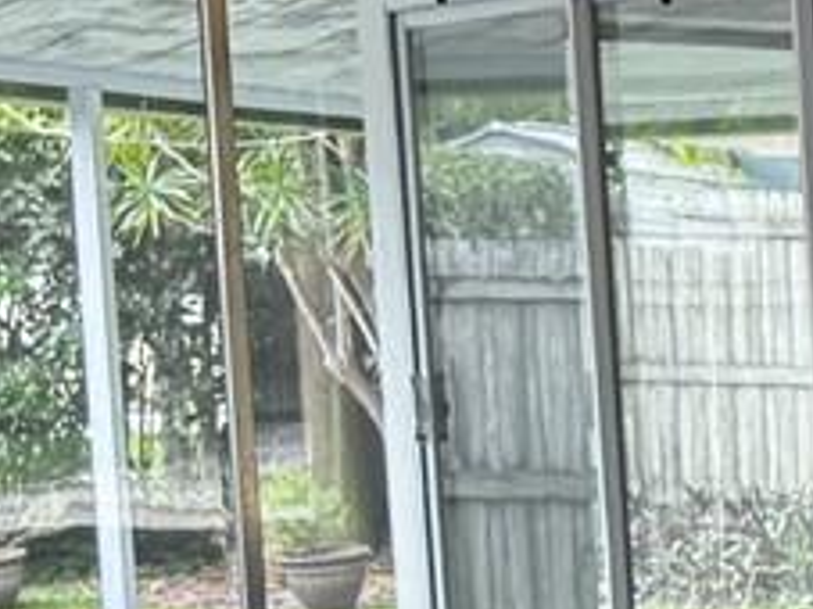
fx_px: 3967
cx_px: 2117
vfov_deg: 8.6
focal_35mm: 169
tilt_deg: -9.5
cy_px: 881
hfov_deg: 9.9
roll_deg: -0.2
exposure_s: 1/120
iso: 80
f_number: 1.78
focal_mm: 6.76
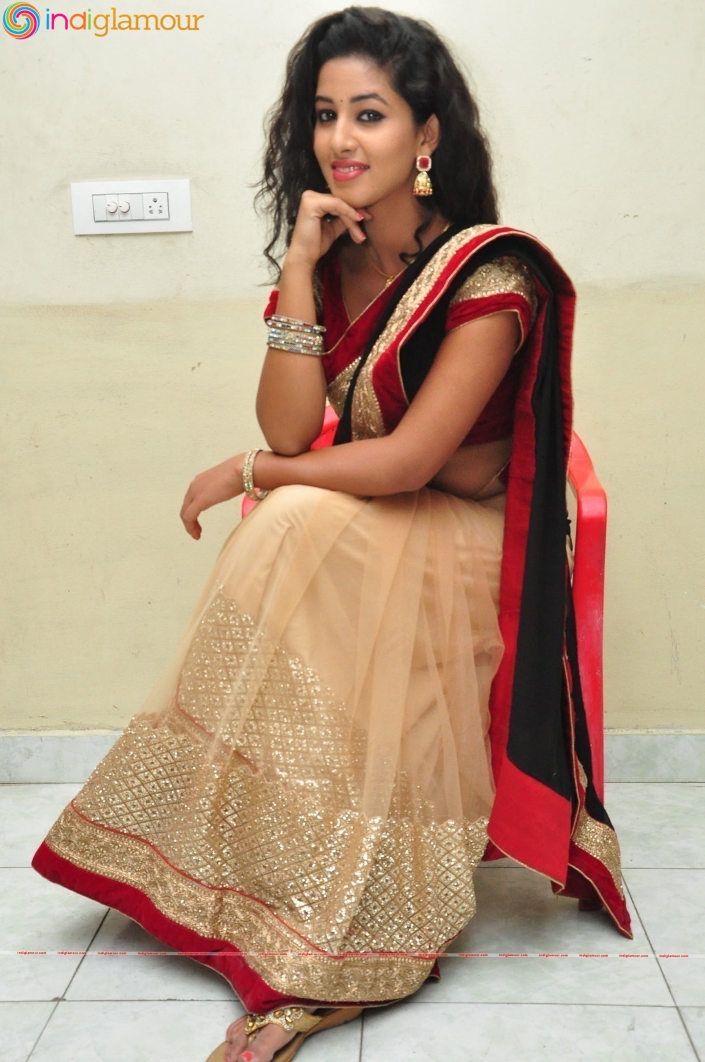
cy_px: 531
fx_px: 1149
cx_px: 352
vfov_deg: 49.6
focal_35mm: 39
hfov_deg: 34.1
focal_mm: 26
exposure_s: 1/125
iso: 1600
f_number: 7.1
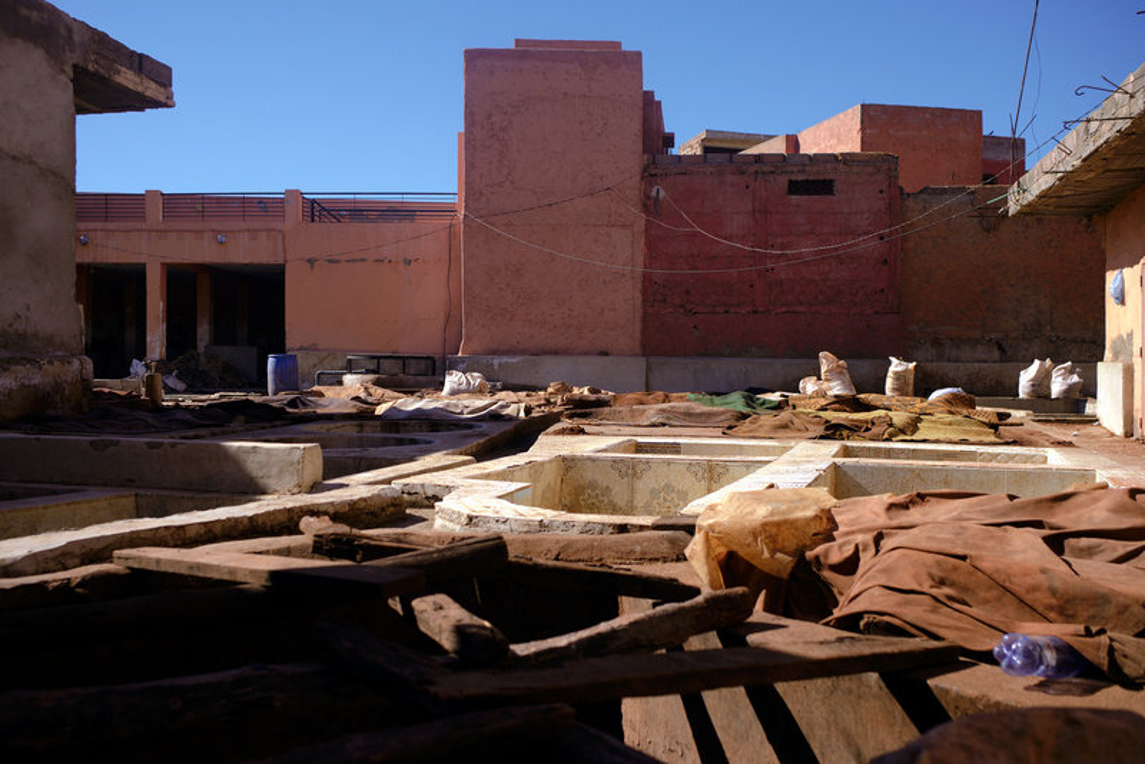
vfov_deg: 37.9
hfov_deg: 54.4
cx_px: 572
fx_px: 1114
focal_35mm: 35
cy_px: 382
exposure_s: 1/1300
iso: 400
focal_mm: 23
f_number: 4
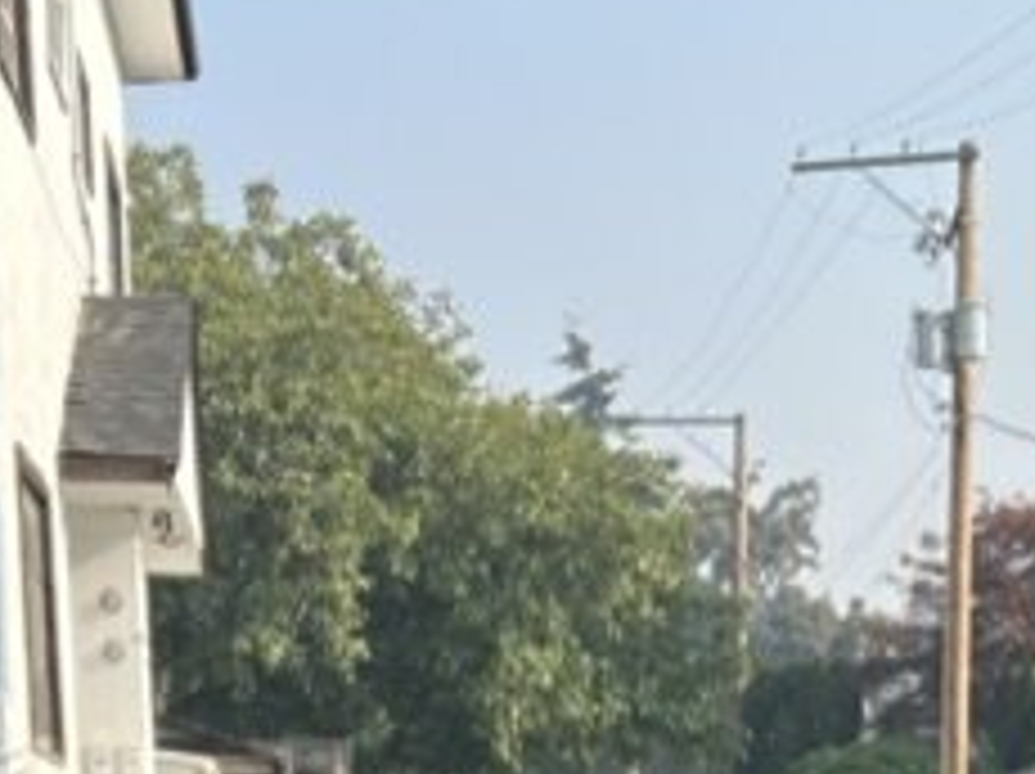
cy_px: 1595
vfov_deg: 11.4
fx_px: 3465
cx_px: 454
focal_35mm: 116
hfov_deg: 17.0
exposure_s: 1/1597
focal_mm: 5.7
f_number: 1.5
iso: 50
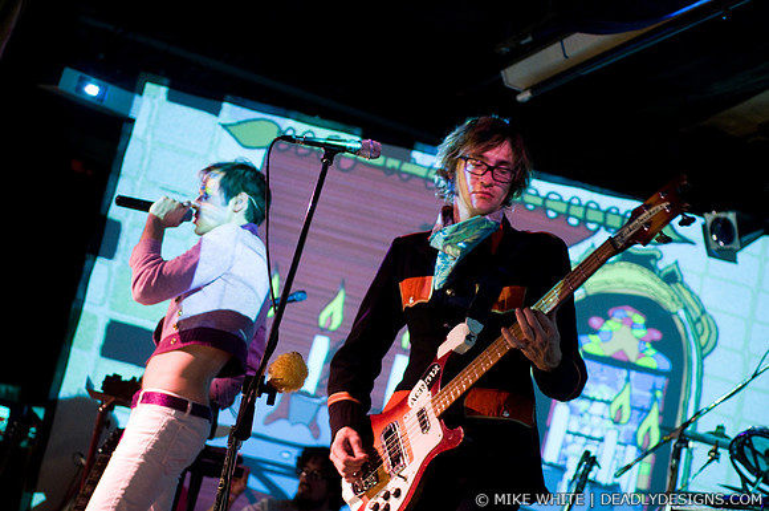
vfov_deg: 20.6
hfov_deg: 30.6
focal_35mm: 66
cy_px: 256
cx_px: 384
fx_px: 1408
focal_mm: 44
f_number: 2.8
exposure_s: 1/60
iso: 1000
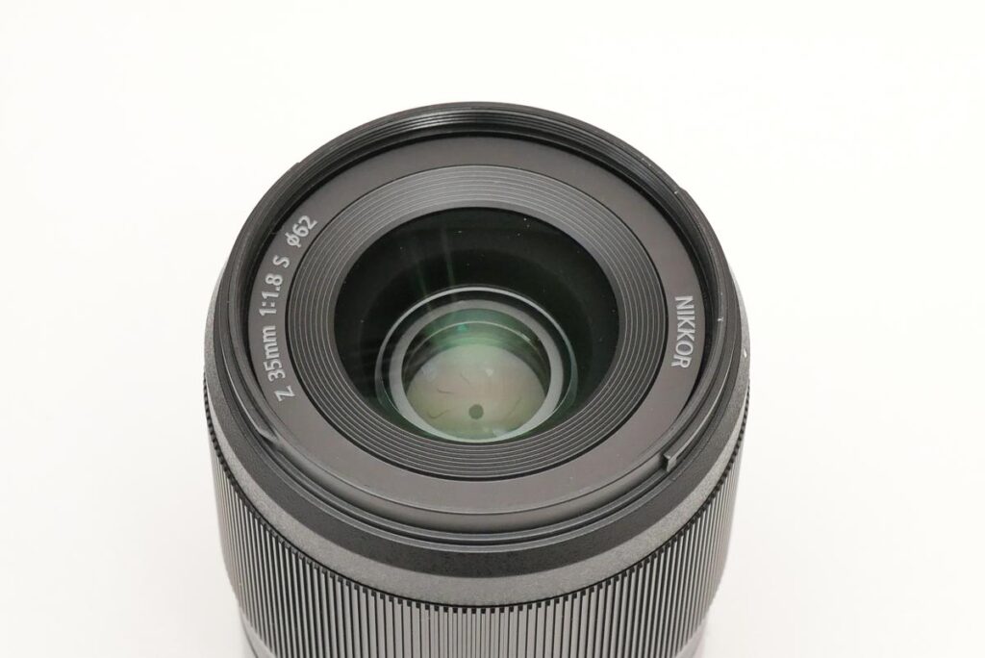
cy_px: 329
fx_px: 3531
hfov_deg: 15.9
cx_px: 492
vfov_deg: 10.6
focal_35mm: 129
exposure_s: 1/125
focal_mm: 34
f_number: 5.6
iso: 800
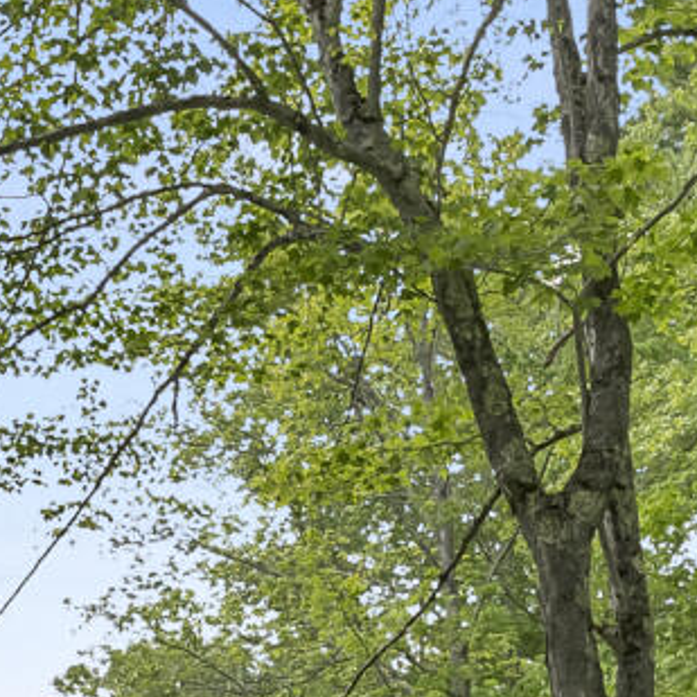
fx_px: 2005
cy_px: 1119
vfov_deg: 17.3
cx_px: 193
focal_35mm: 88
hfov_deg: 19.6
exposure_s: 1/250
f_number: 7.1
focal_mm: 16
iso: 320
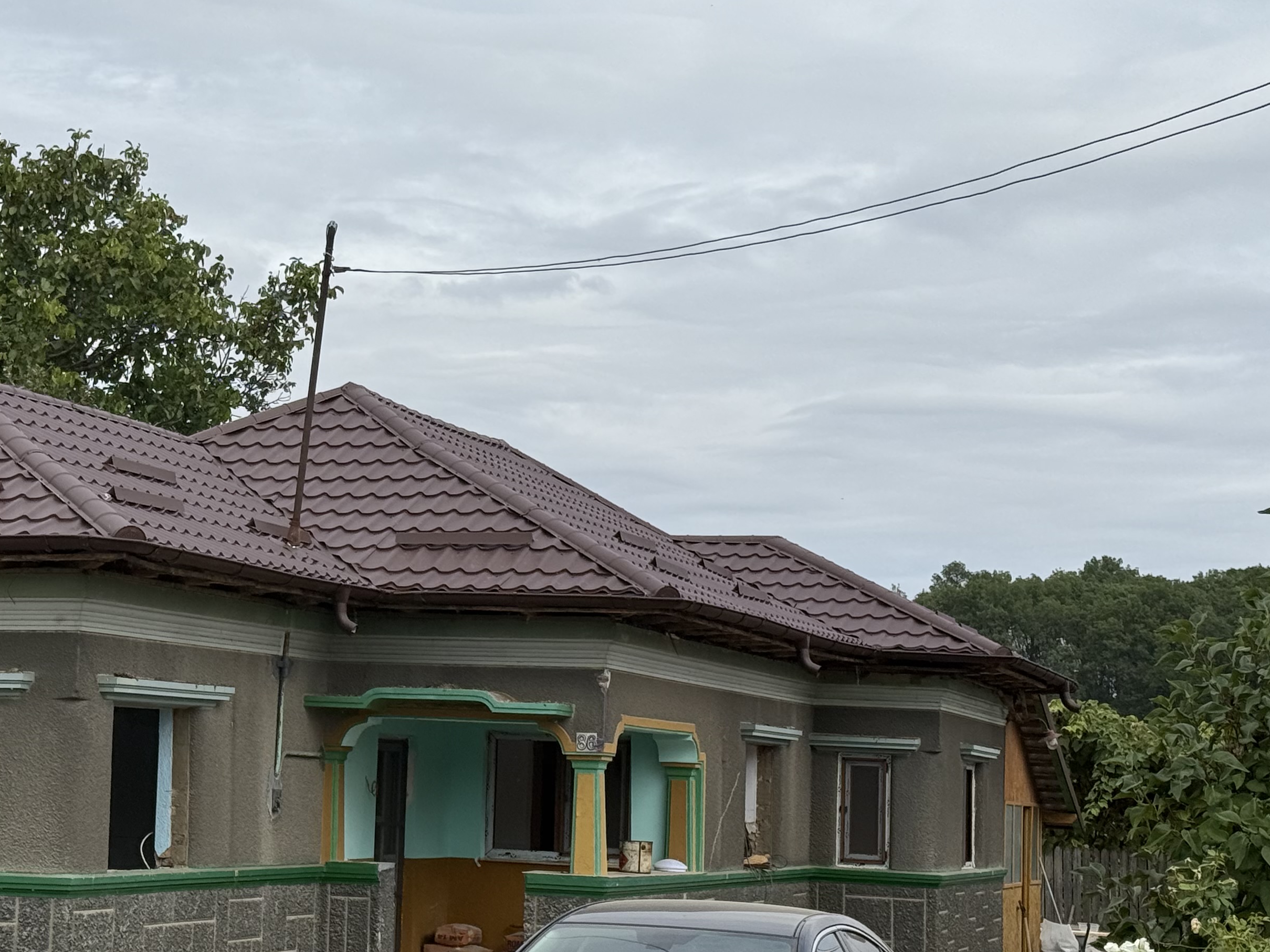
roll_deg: -1.9
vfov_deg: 18.4
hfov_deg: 24.2
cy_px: 415
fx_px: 2935
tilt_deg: +7.3
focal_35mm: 80
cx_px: 342
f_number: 1.78
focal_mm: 6.76
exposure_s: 1/6024
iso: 64
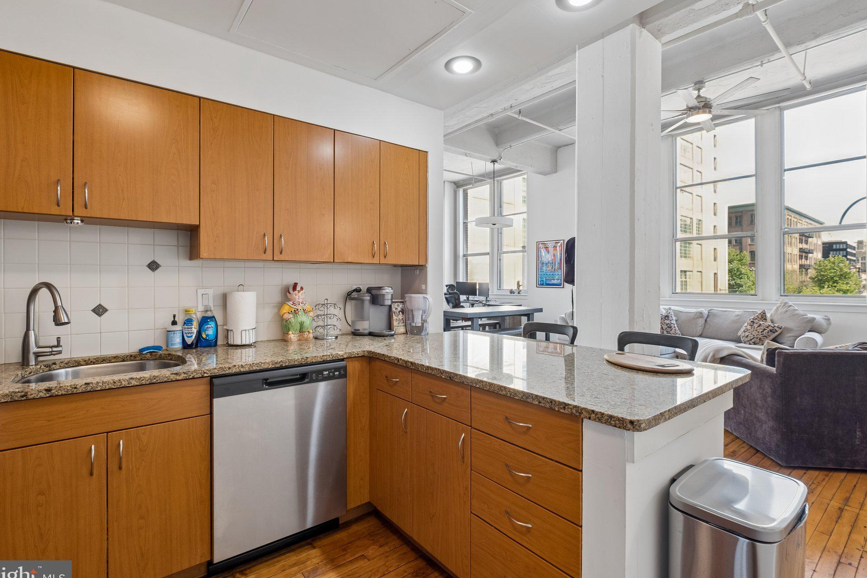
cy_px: 285
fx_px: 385
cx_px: 434
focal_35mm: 16
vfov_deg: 73.7
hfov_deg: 96.7
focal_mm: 10
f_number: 8
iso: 250
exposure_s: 1/7
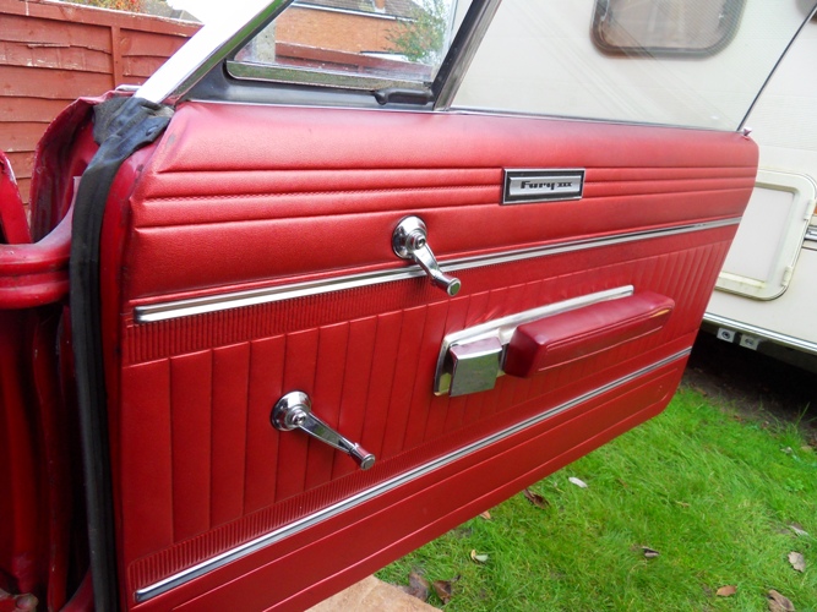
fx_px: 566
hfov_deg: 71.6
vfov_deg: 56.8
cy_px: 306
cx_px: 408
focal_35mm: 24
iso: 100
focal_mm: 4.2
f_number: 3.3
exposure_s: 1/60
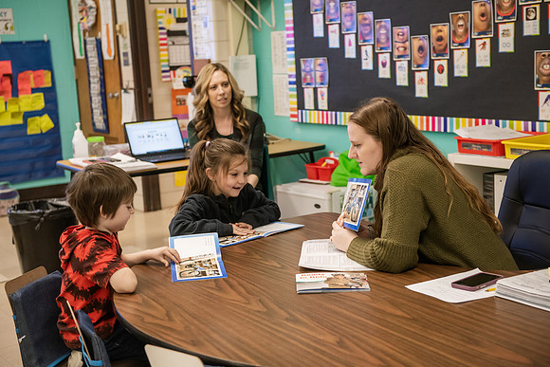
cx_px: 275
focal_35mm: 56
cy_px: 184
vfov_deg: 24.2
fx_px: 856
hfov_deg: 35.6
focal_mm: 56
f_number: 3.5
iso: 1250
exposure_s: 1/125
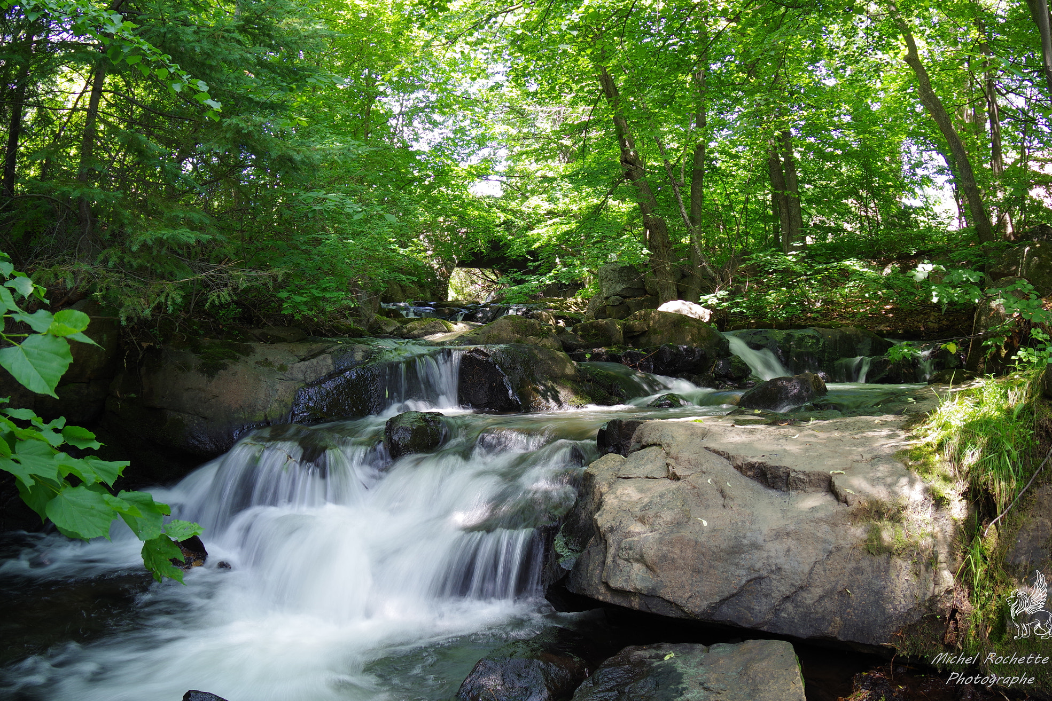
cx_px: 534
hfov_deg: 68.3
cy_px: 363
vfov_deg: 48.7
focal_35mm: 27
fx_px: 775
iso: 100
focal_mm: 17
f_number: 9
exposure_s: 1/5
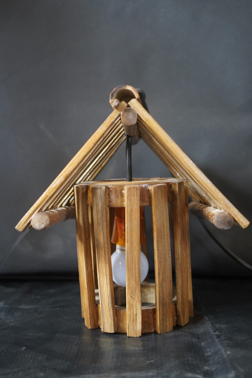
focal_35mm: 41
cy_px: 189
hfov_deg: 32.6
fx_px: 430
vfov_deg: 47.4
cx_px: 126
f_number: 4.5
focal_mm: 41
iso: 3200
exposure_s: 1/50
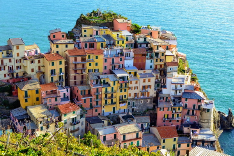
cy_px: 78
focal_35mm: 57
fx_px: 370
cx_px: 117
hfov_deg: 35.1
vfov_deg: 23.8
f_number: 10
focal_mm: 38
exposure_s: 1/200
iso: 400
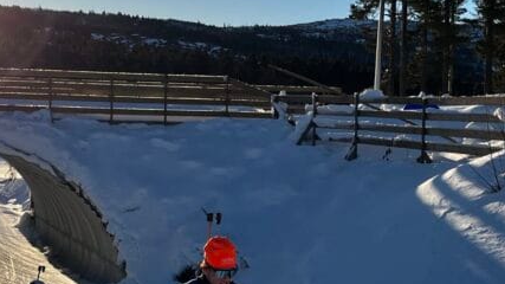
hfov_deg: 31.0
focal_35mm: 68
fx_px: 910
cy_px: 214
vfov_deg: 17.6
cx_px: 261
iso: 50
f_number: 1.6
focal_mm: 5.1
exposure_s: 1/4149
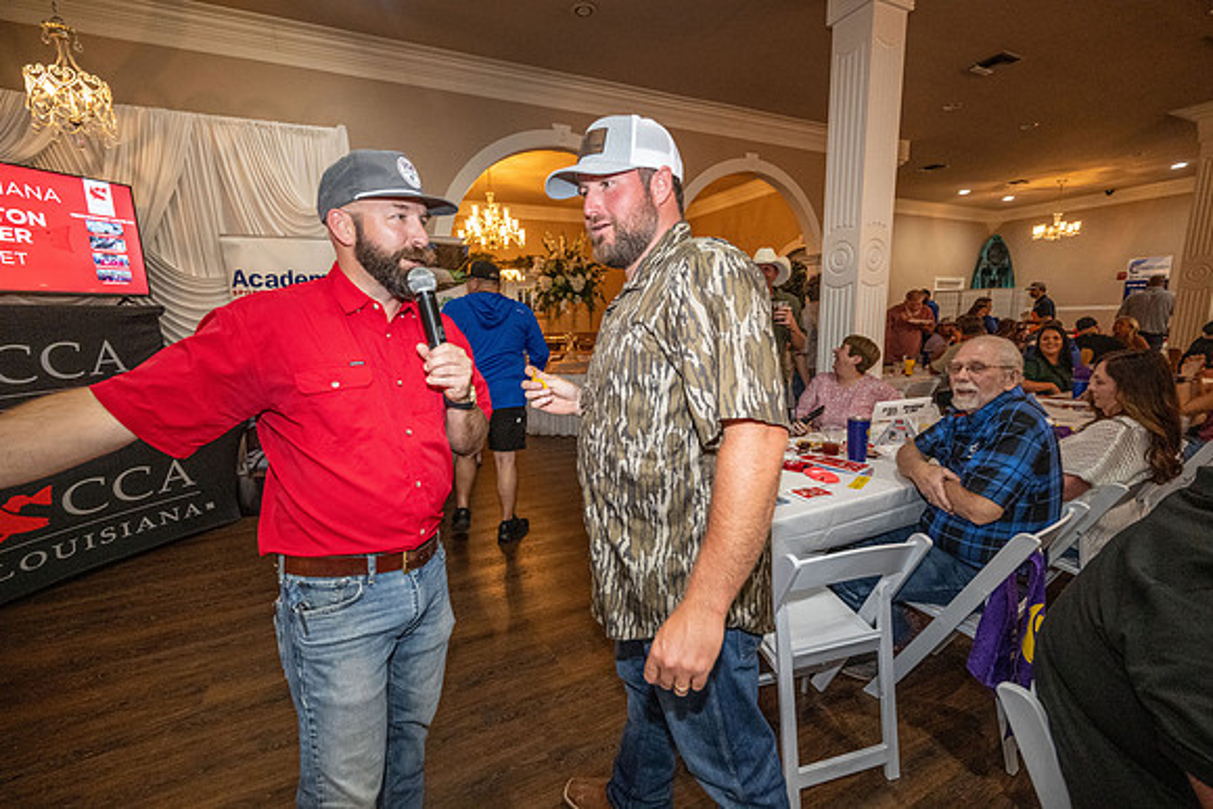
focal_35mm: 15
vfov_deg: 77.4
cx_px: 606
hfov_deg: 100.4
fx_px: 506
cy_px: 404
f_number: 4
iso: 5000
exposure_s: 1/200
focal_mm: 15
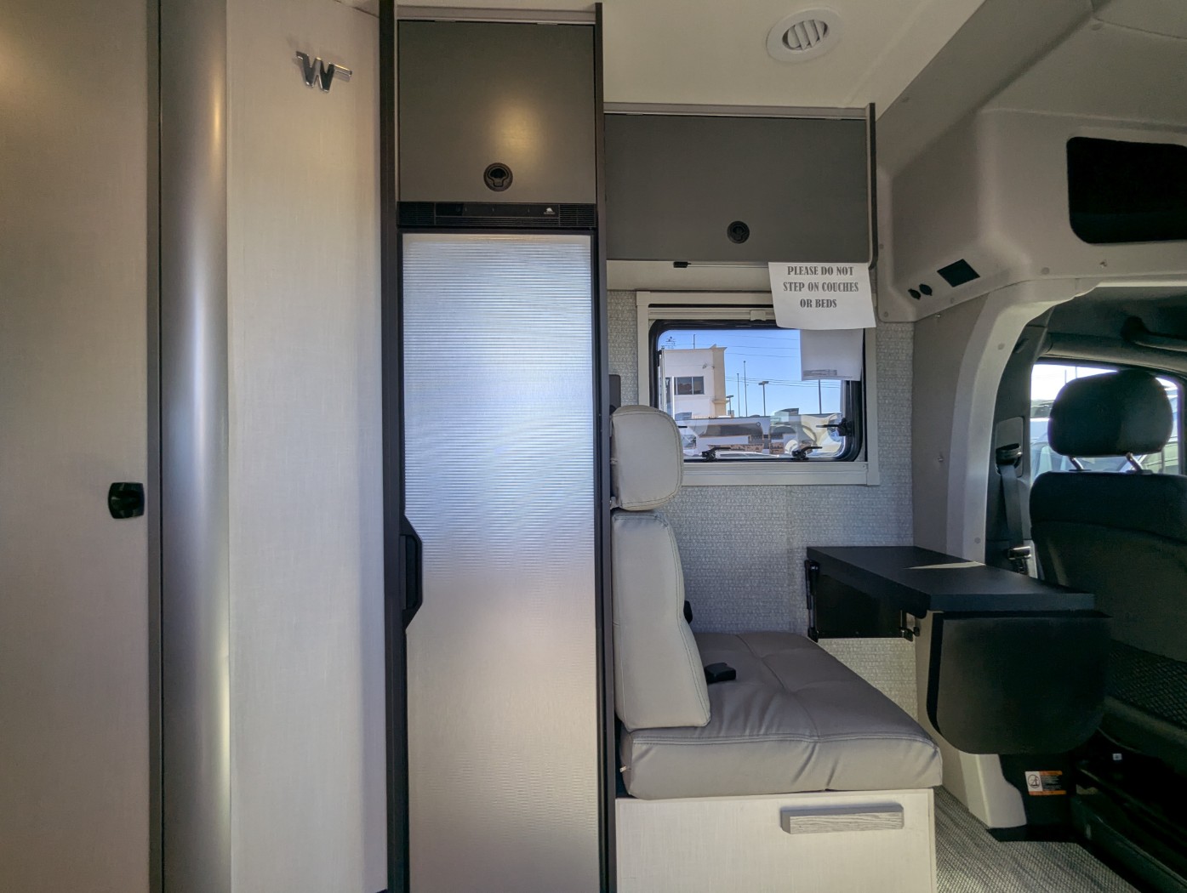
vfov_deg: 78.2
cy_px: 446
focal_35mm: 16
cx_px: 594
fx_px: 549
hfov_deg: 94.4
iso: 48
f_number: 2.2
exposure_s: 1/228
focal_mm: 2.35
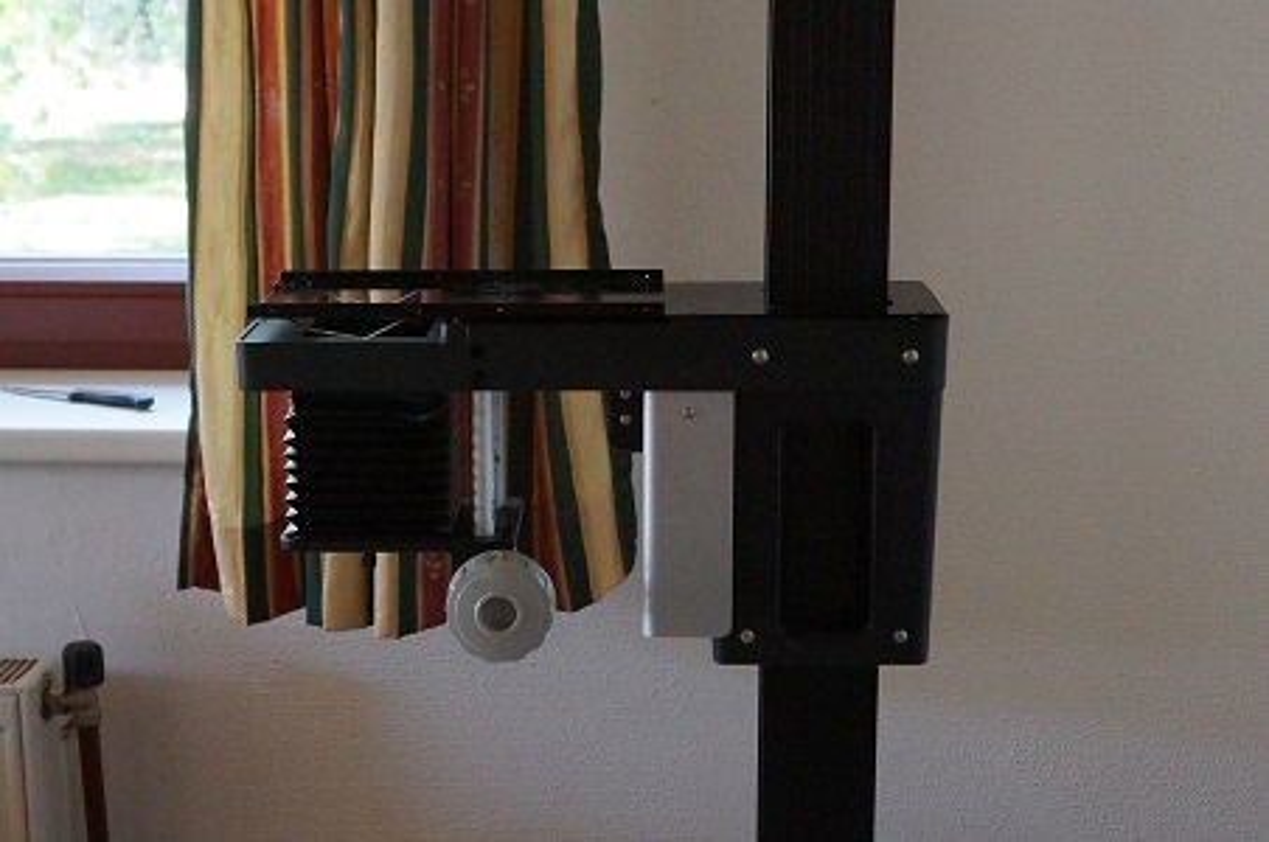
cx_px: 634
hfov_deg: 30.6
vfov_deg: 20.5
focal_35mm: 66
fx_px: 2323
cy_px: 421
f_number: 4
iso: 1600
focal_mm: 22
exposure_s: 1/160
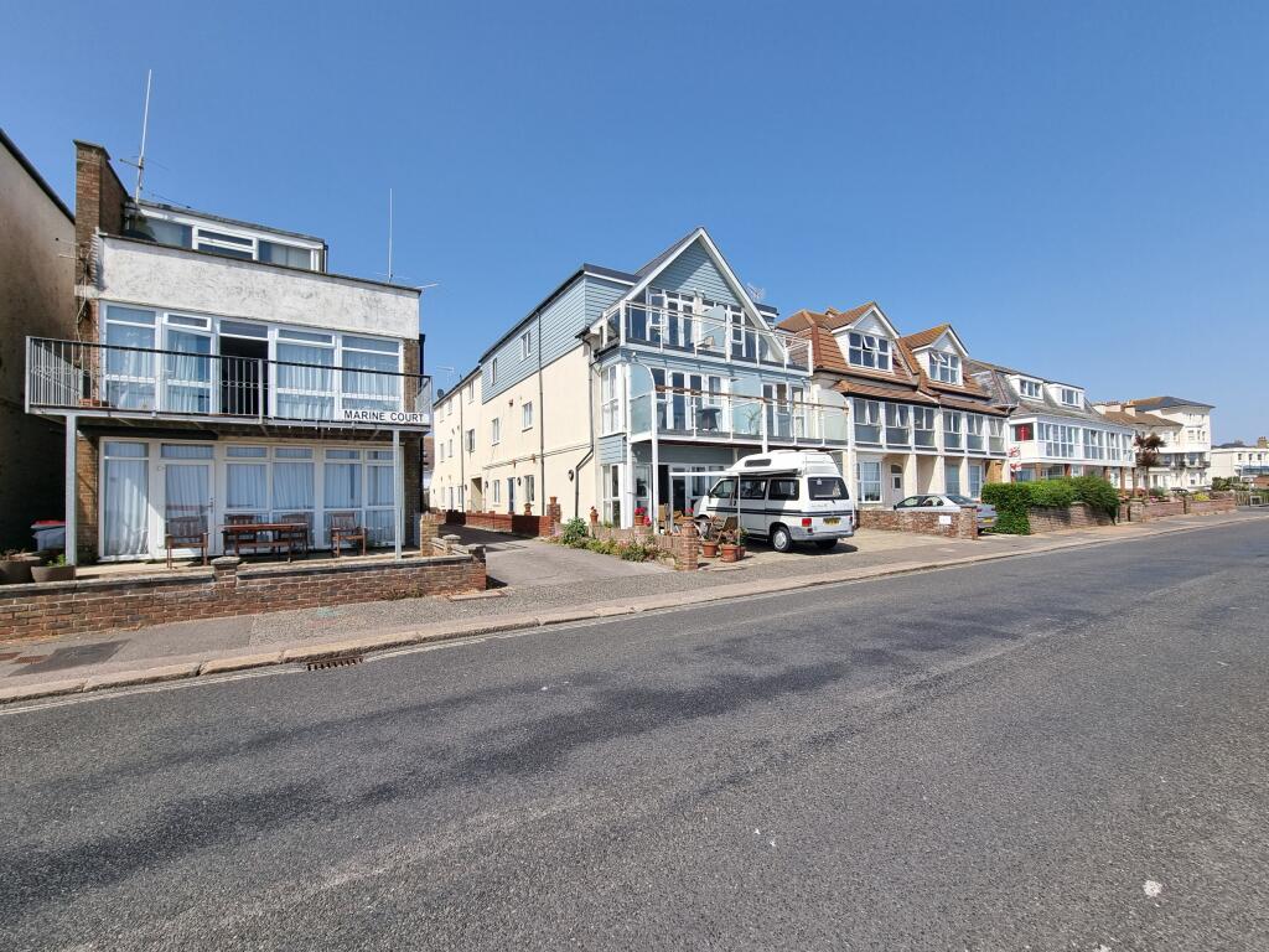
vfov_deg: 89.9
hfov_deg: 106.2
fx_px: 477
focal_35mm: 13
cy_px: 476
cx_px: 634
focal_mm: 2.2
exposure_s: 1/1796
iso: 50
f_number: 2.2
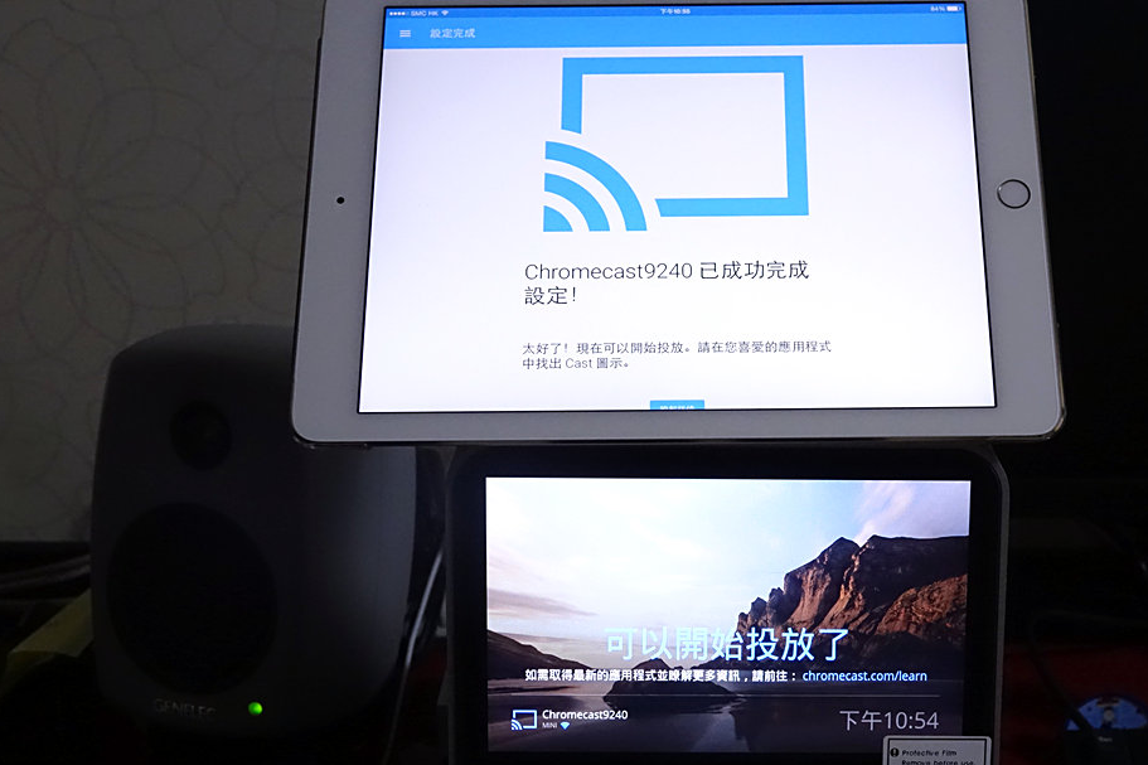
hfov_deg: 36.7
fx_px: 1722
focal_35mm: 54
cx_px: 711
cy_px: 413
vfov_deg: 25.0
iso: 1600
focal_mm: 15.13
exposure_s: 1/60
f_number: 4
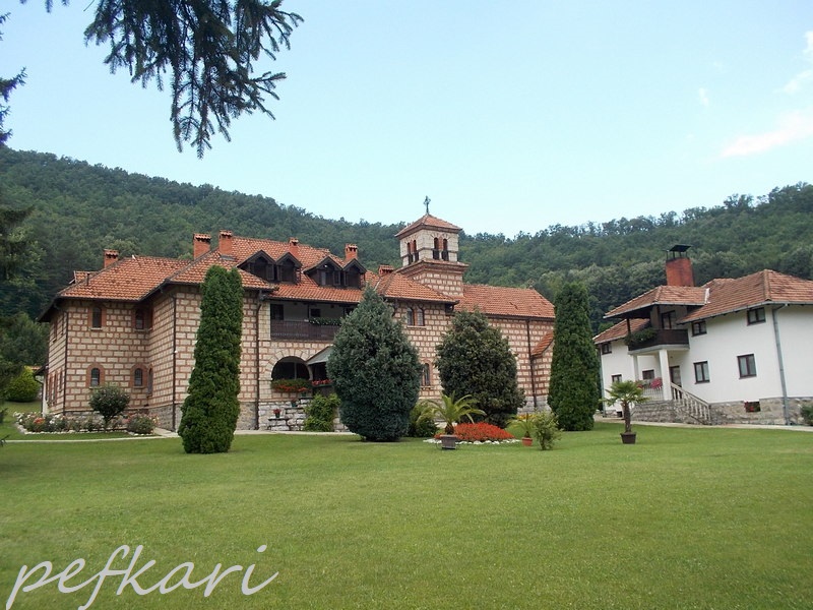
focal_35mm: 29
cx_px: 406
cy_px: 305
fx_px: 681
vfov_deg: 48.2
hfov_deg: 61.7
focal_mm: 4.1
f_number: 3.3
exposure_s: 1/160
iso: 80
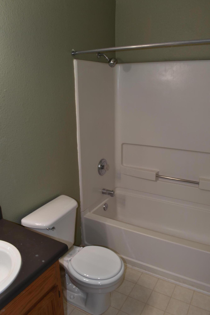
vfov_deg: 67.4
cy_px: 158
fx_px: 236
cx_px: 105
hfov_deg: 47.9
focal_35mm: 27
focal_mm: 18
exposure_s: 1/2
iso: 100
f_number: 13
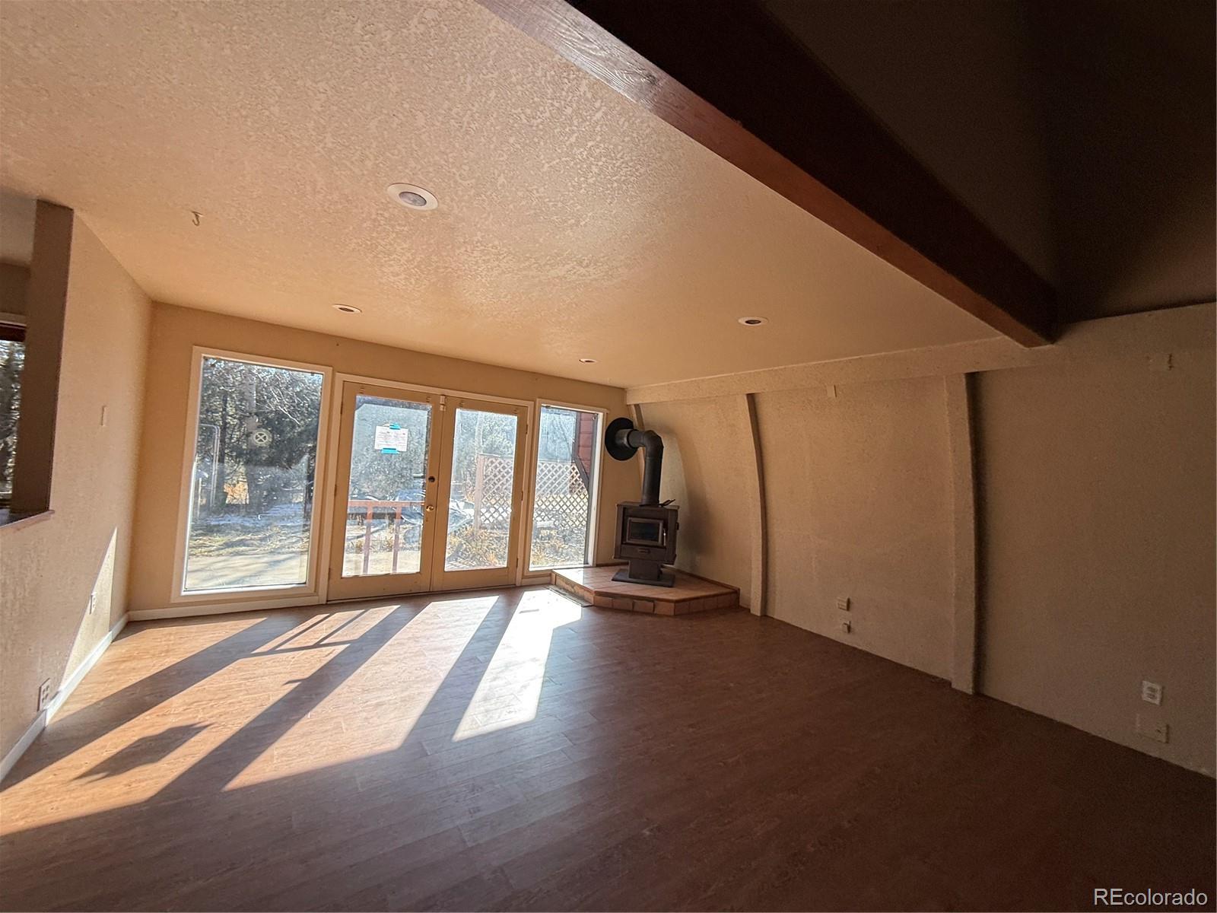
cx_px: 608
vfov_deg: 85.7
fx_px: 492
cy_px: 456
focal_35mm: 14
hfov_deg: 102.1
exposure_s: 1/234
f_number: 2.2
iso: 50
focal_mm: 2.22
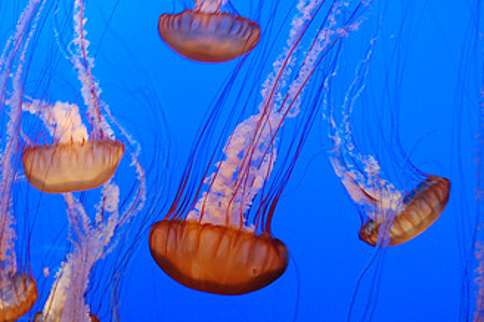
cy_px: 267
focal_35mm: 69
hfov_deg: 28.5
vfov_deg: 19.4
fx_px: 927
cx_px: 77
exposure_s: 1/10
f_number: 4.2
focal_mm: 26
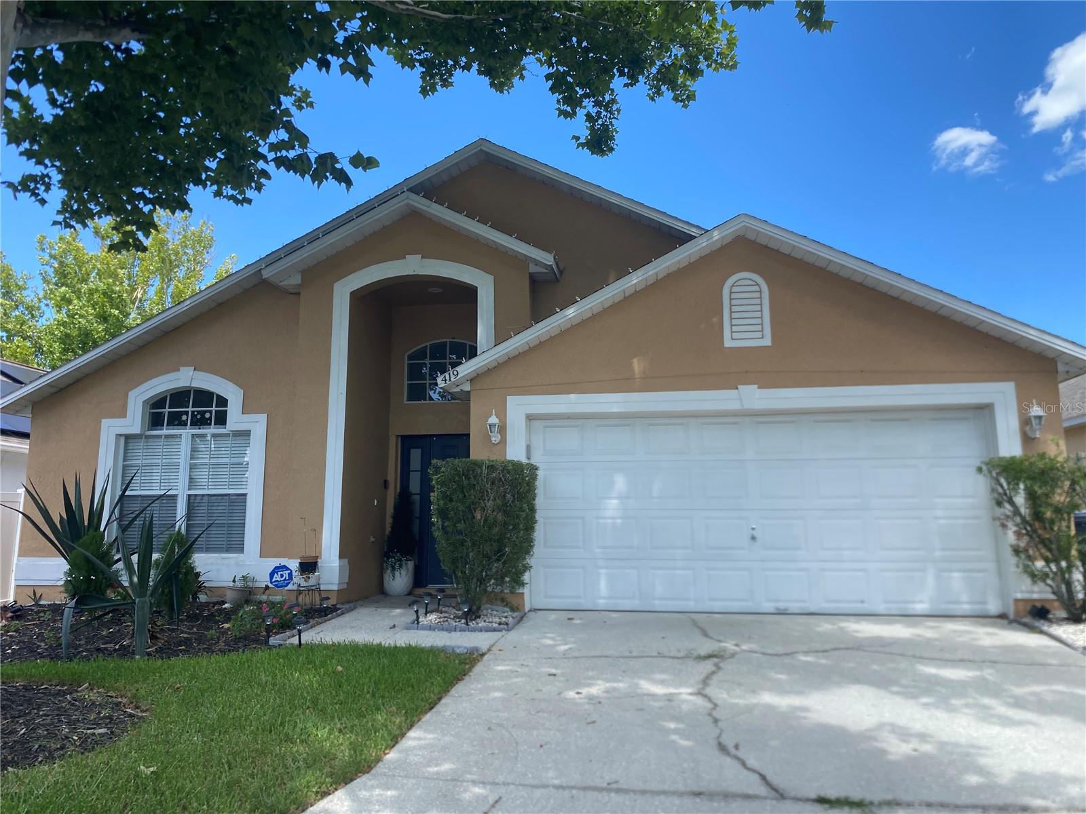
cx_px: 543
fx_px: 816
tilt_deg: +7.7
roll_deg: +0.0
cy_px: 407
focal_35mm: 26
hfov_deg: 67.3
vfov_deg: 53.1
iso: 32
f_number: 1.8
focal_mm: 4.25
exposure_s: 1/981
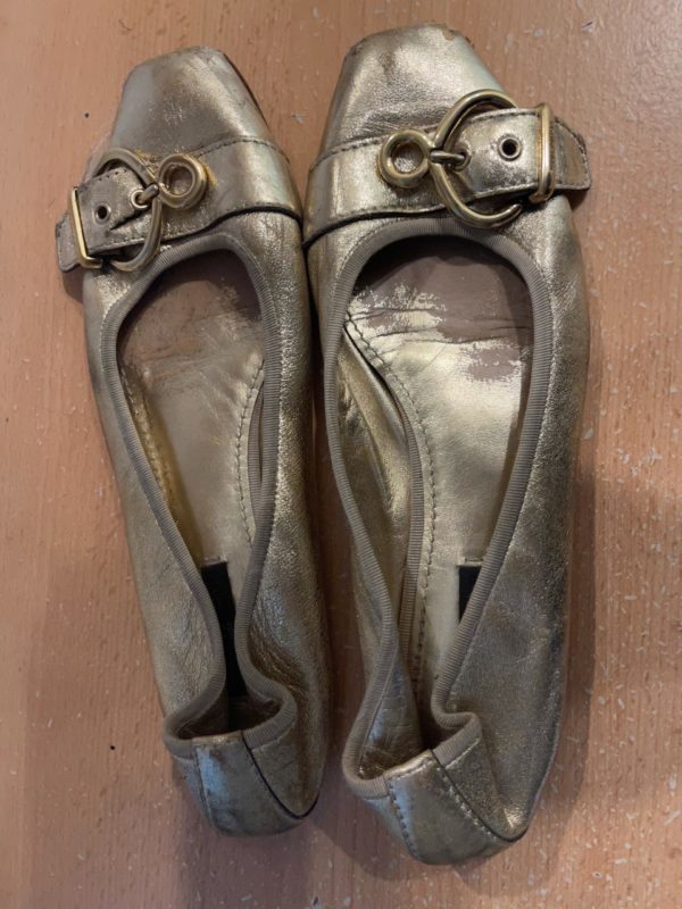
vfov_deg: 67.3
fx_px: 683
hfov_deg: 53.1
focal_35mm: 26
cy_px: 454
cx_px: 341
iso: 500
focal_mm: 5.1
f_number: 1.6
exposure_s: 1/33
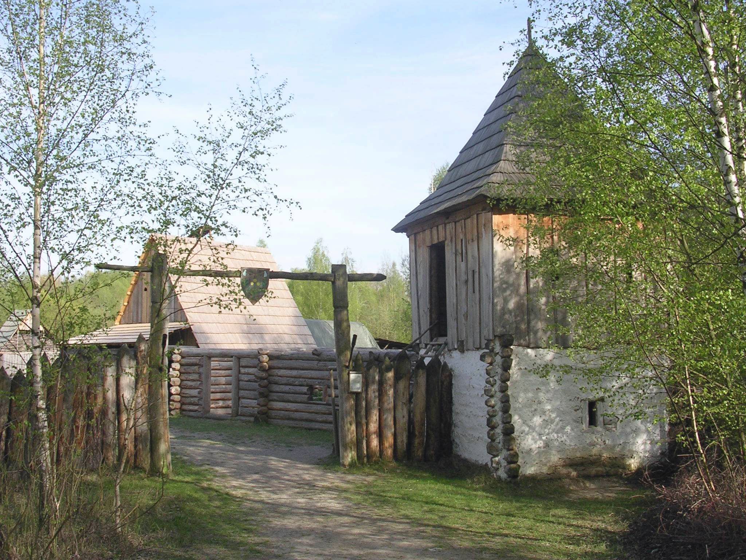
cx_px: 373
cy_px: 280
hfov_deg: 49.0
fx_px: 819
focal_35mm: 38
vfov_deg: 37.7
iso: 50
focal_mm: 5.8
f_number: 5.6
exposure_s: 1/144
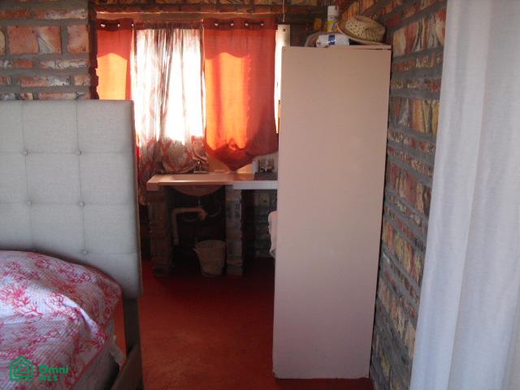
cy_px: 195
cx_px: 260
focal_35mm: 36
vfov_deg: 39.7
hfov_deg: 51.4
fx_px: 541
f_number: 3.1
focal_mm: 6.3
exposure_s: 1/80
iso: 400
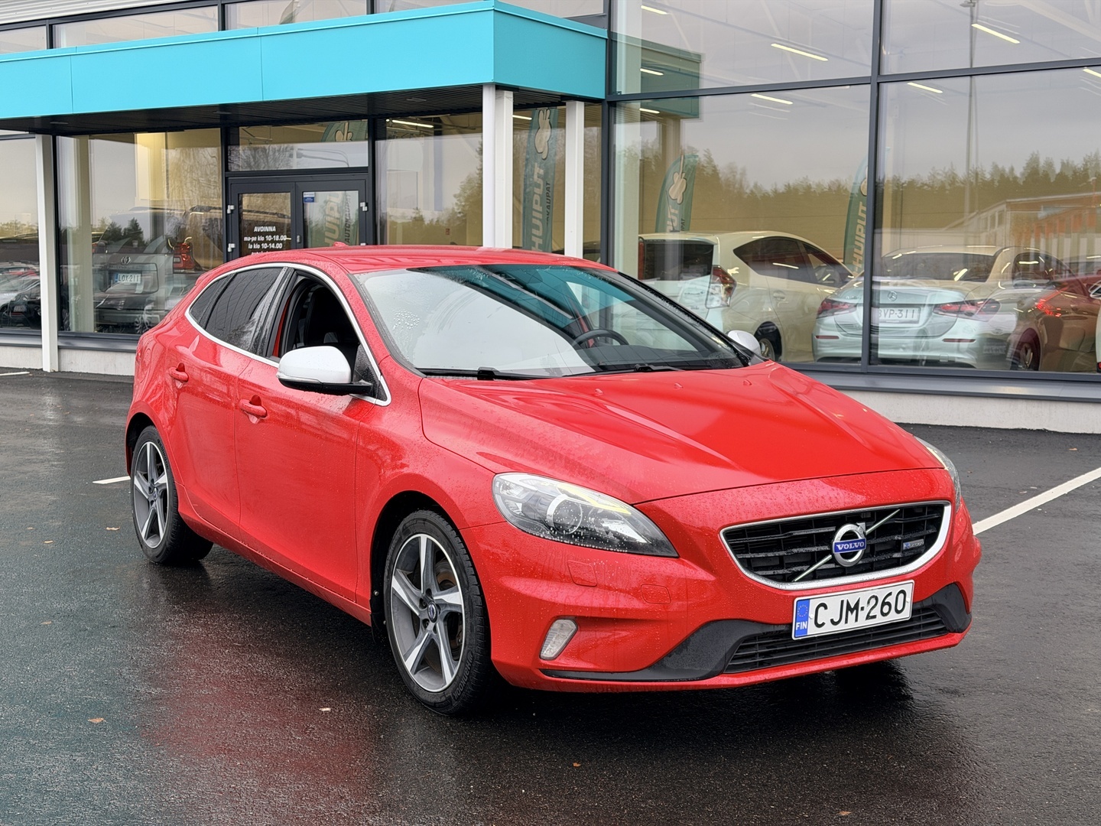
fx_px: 1527
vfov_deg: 30.3
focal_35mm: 48
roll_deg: -0.4
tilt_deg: -5.9
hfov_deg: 39.7
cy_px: 413
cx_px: 550
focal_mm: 6.76
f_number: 1.78
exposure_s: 1/141
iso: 50
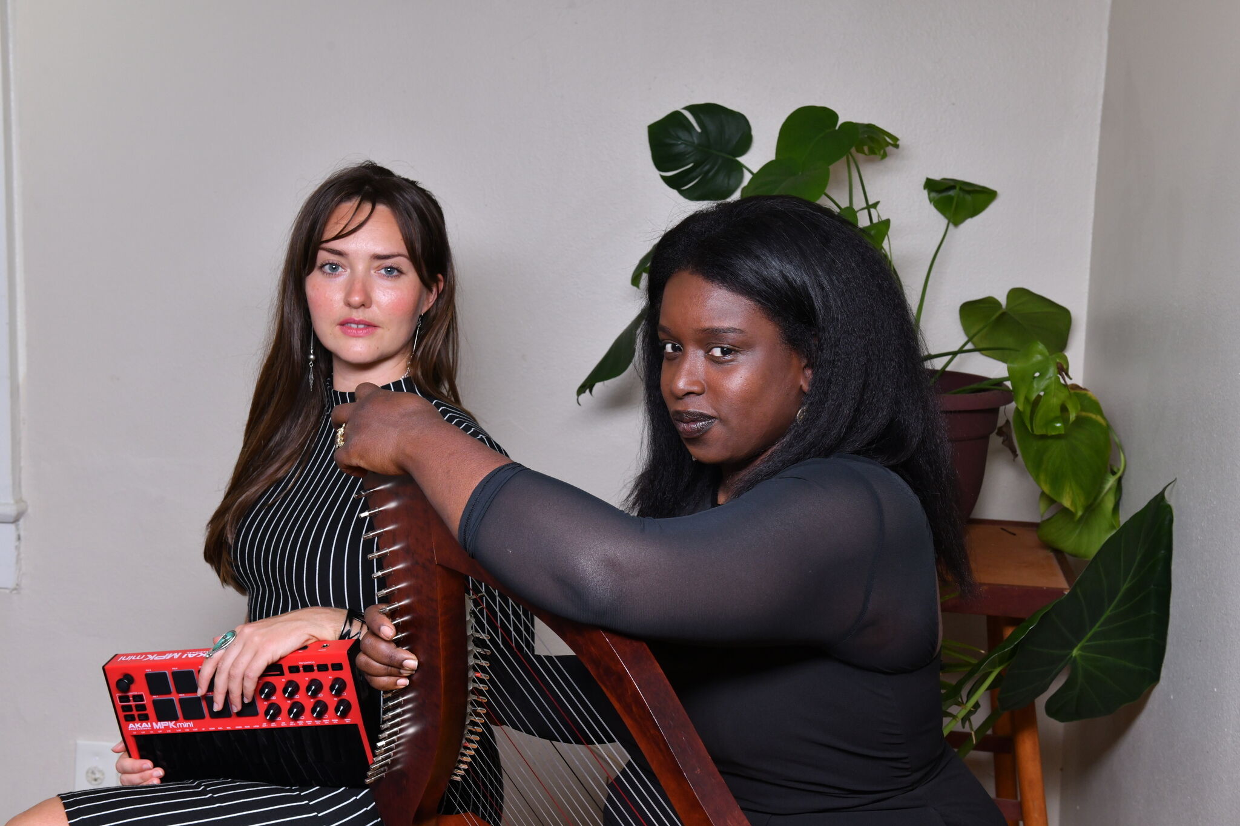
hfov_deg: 41.1
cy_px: 413
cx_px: 620
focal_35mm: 48
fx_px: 1653
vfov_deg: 28.1
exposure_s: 1/60
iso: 800
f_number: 8
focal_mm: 48
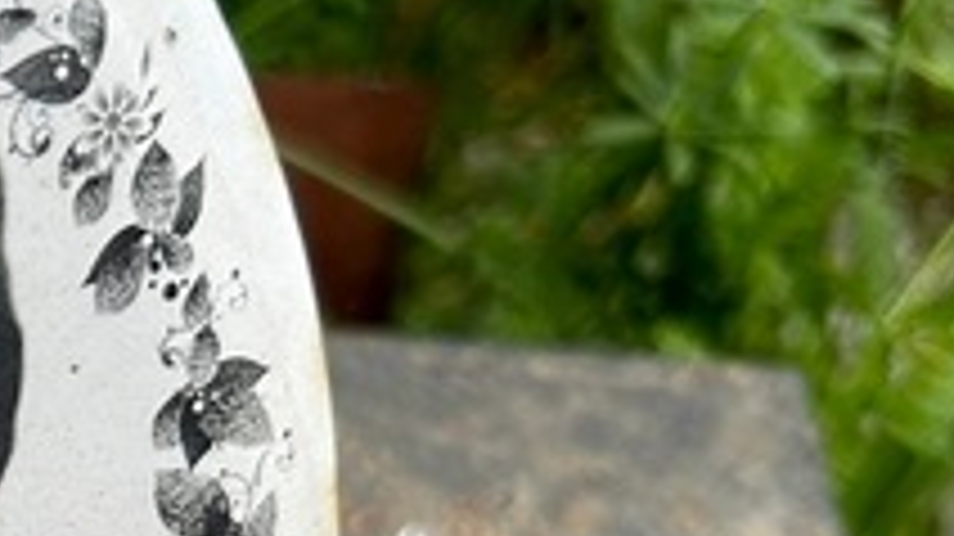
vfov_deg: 11.0
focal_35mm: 107
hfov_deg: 18.1
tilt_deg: -50.0
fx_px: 2705
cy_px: 725
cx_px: -423
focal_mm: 5.7
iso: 50
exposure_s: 1/753
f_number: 1.5
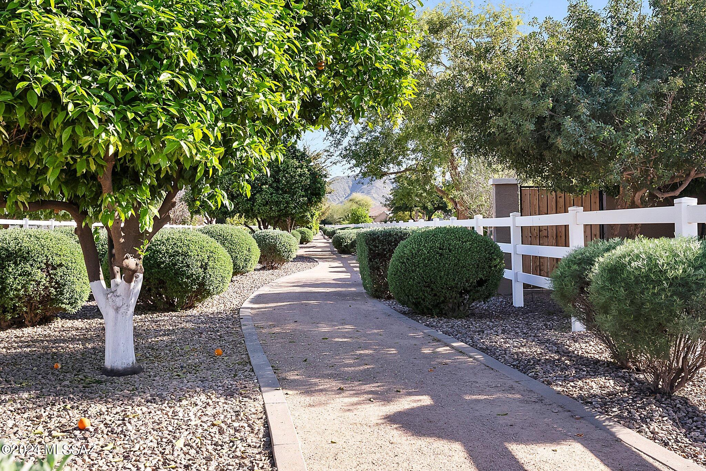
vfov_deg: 36.9
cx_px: 353
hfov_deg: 53.1
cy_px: 236
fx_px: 706
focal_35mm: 36
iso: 2500
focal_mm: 24
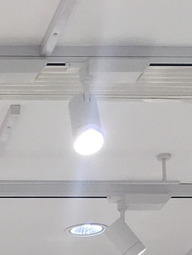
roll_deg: -0.3
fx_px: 1182
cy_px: 647
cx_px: -207
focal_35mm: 160
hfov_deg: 8.7
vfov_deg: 10.4
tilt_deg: -0.8
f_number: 2.2
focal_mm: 4.15
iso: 32
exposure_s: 1/100
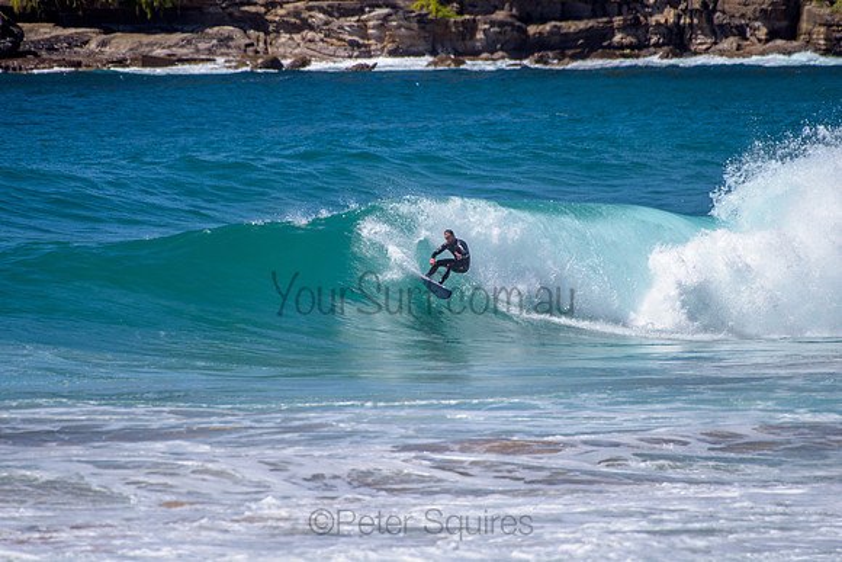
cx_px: 399
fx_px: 14336
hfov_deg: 3.4
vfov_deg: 2.2
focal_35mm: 613
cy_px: 258
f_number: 5.6
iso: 90
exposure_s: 1/2000
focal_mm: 500
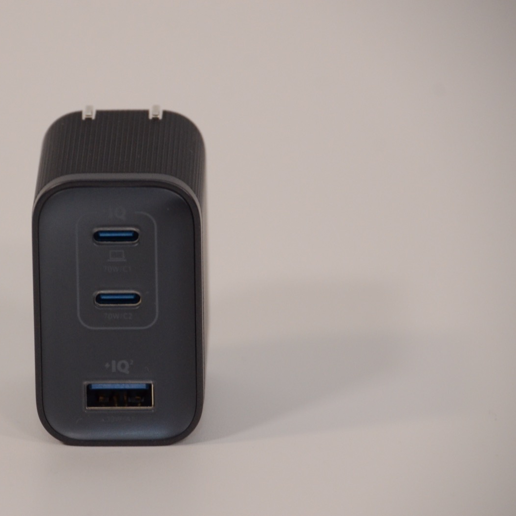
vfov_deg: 3.0
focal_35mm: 578
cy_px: 258
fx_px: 9748
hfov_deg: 3.0
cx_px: 126
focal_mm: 300
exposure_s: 1/125
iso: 1600
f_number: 6.3
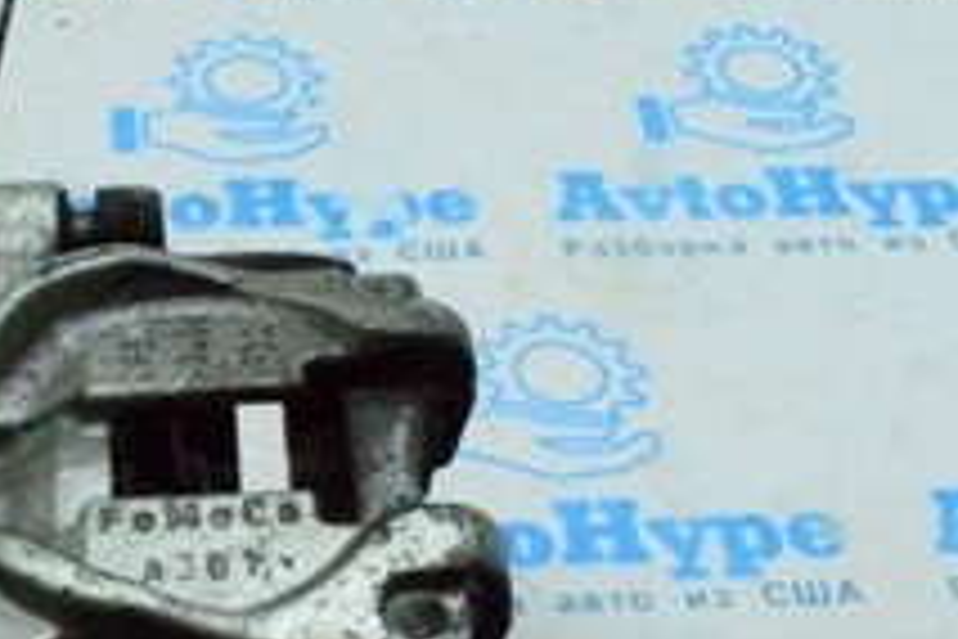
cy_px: 421
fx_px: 2515
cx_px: 27
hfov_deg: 20.9
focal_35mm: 94
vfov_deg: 14.5
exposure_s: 1/100
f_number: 25
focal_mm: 21
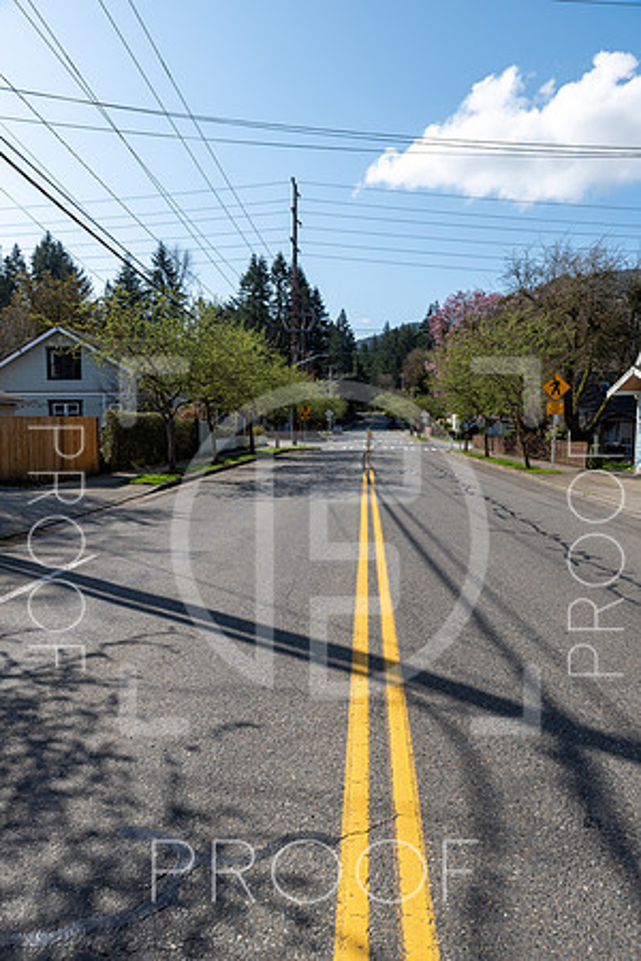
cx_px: 320
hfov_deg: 53.1
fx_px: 641
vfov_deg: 73.7
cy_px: 480
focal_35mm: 24
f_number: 8
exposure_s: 1/500
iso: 100
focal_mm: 24
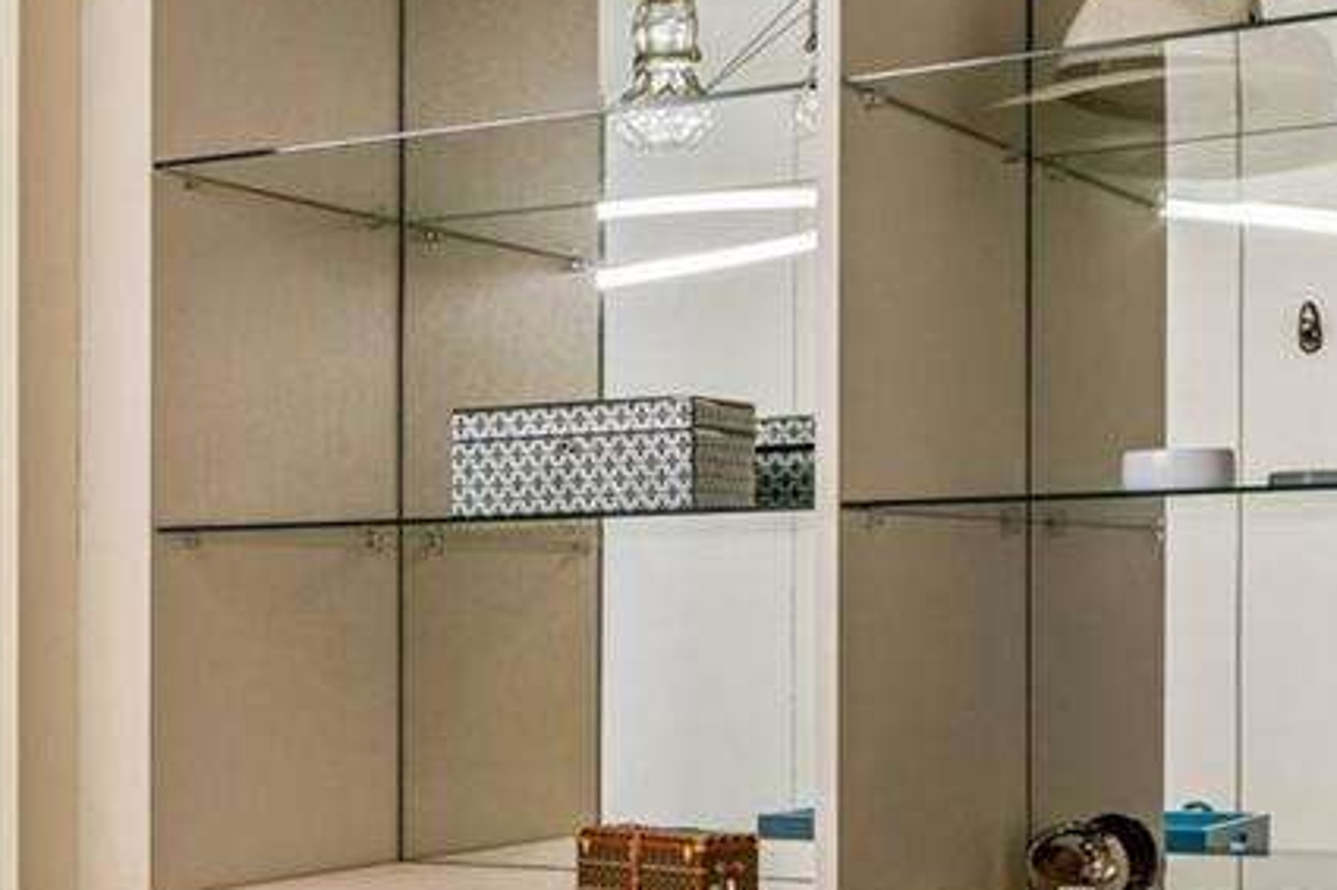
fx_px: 2933
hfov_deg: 22.8
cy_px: 626
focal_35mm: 79
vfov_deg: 17.2
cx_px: -409
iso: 200
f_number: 9
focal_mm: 21
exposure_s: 1/6
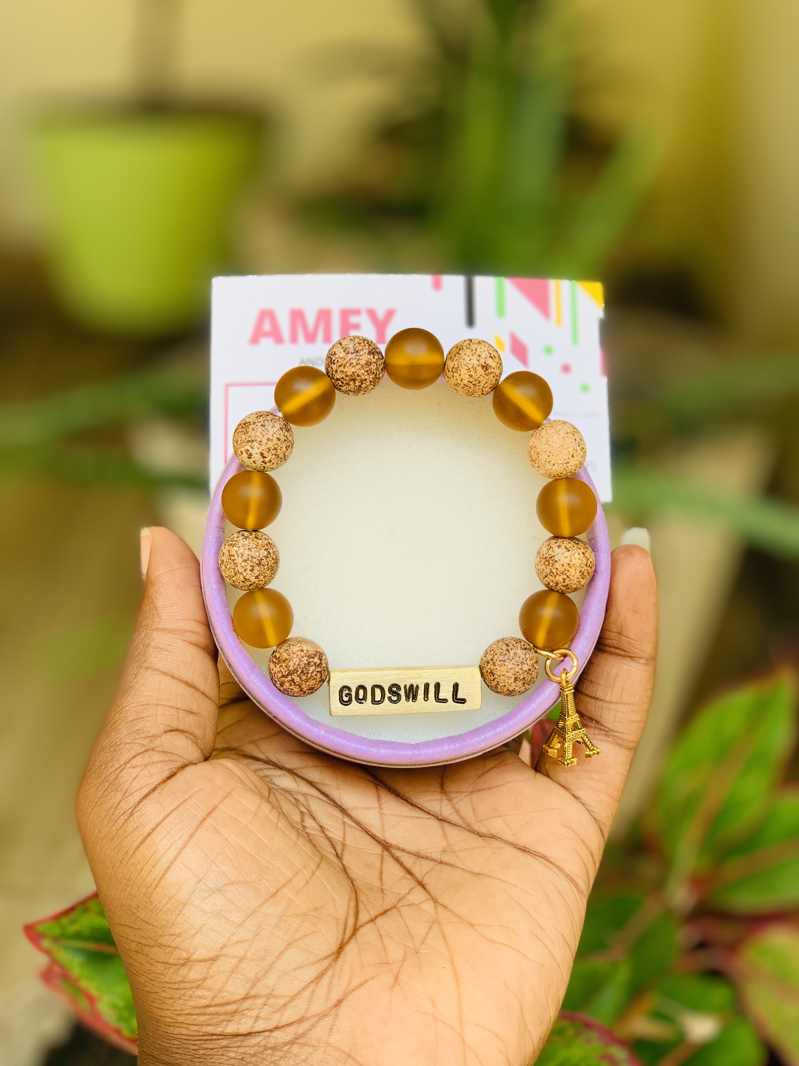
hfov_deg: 28.0
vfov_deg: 36.8
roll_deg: -0.8
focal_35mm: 52
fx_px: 1600
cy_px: 533
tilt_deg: -22.1
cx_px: 400
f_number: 2.4
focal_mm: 6
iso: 16
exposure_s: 1/122
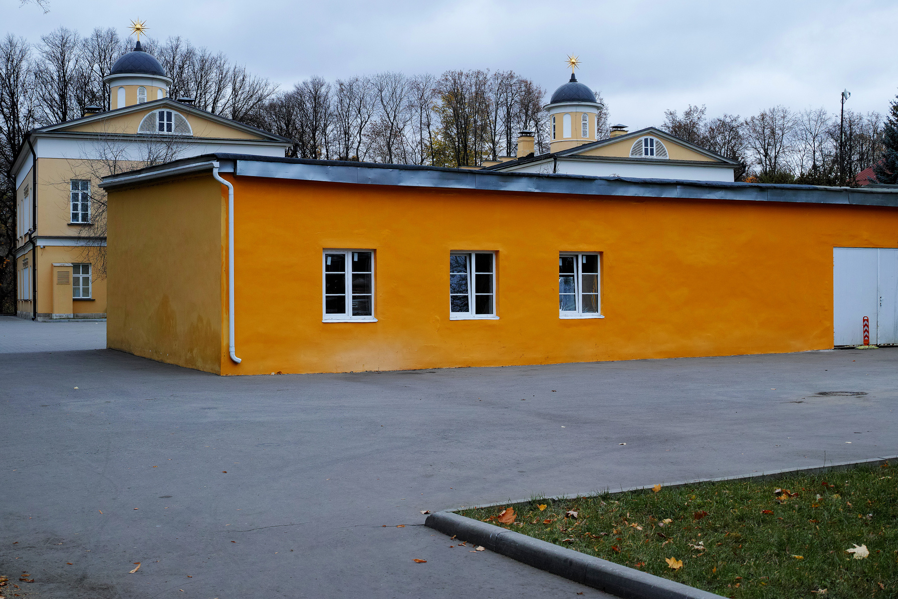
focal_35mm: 45
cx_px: 449
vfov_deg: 29.9
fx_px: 1122
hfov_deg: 43.6
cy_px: 300
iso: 100
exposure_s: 1/125
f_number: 4.5
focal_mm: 30
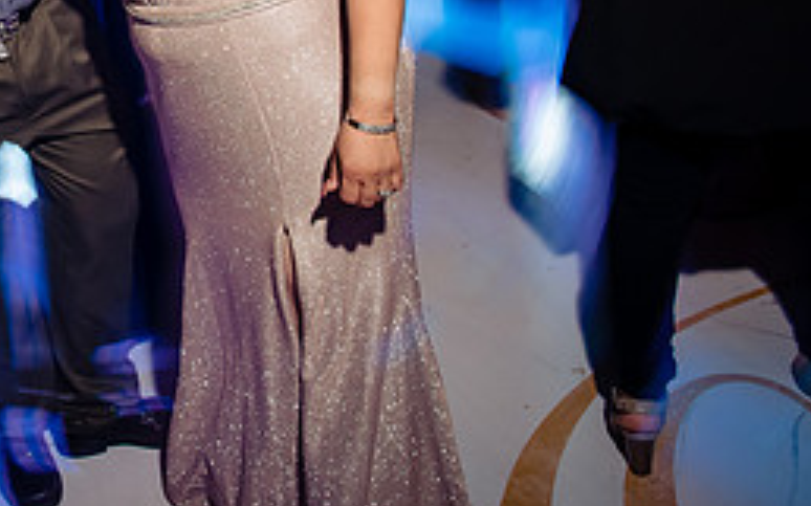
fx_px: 1215
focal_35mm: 55
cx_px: 50
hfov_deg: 34.4
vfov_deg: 22.0
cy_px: -74
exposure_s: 1/50
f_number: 8
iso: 2000
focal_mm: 24
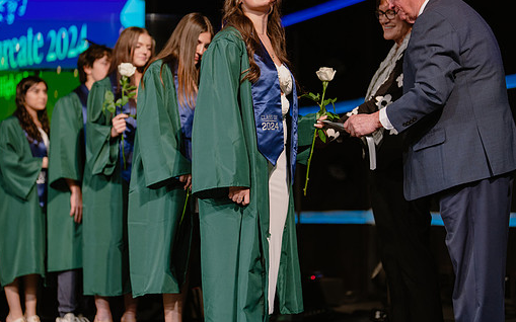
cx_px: 257
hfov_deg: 30.2
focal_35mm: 68
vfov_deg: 19.1
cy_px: 130
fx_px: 956
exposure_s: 1/320
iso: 640
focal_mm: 50
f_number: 1.2
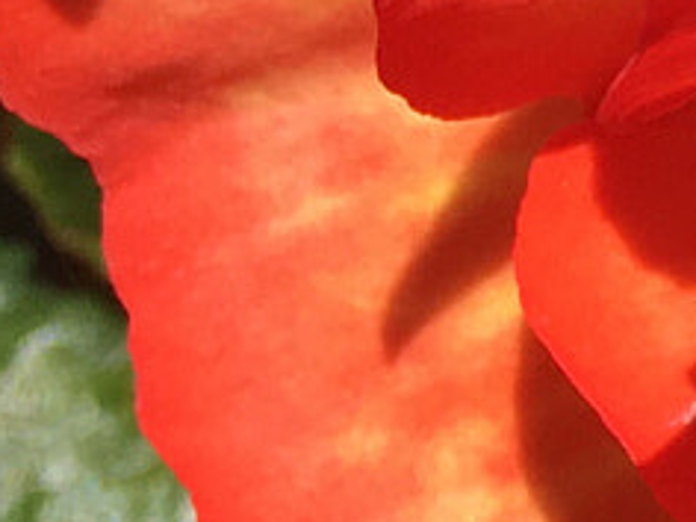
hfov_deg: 8.4
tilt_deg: -6.2
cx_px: 2109
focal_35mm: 197
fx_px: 3961
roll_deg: -0.2
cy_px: -286
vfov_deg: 7.4
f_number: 2.2
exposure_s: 1/962
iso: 25
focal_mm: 4.15
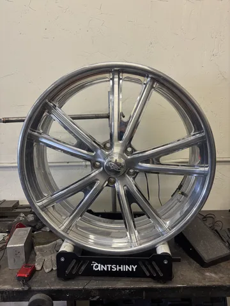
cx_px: 115
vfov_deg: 67.3
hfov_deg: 53.1
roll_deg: +1.0
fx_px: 230
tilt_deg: -8.7
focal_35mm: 26
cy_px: 153
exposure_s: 1/60
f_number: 1.6
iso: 100
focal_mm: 5.96
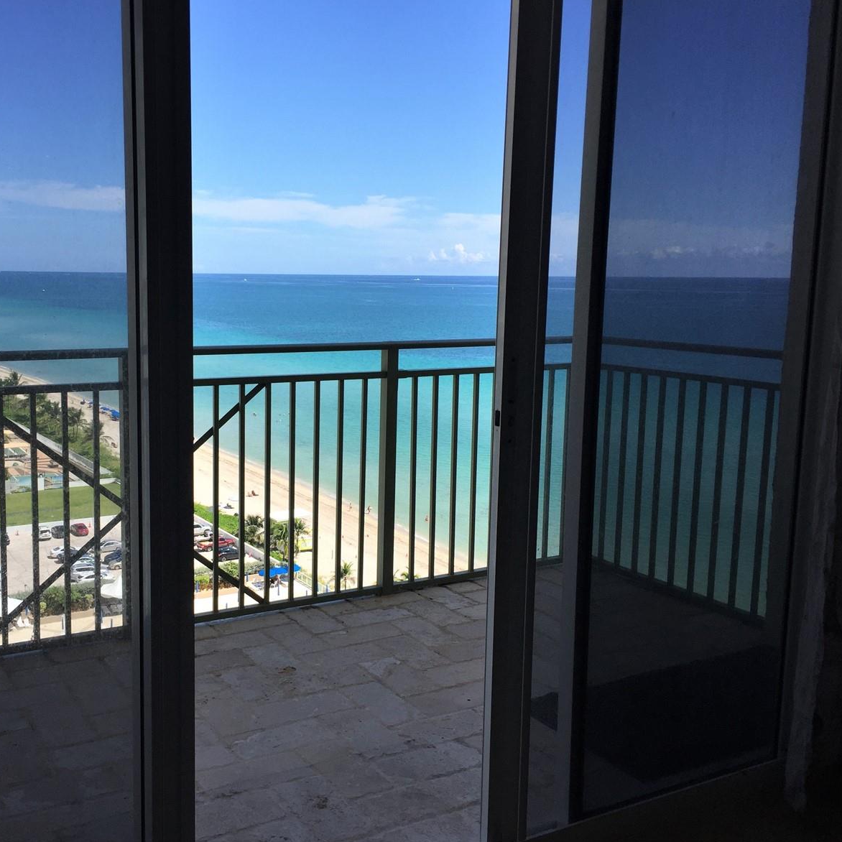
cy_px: 414
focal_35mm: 35
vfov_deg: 47.2
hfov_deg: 46.8
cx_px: 313
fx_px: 963
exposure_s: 1/1412
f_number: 2.2
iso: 32
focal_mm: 4.15
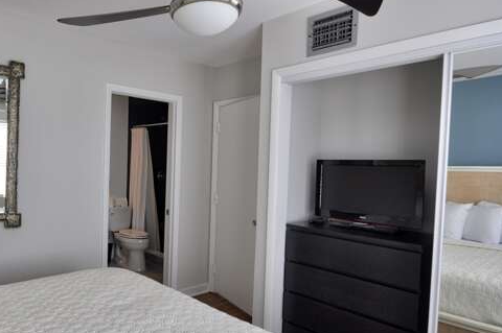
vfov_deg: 53.0
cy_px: 171
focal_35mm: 24
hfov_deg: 70.4
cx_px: 145
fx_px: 334
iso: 400
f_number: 8
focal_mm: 10
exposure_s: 1/160
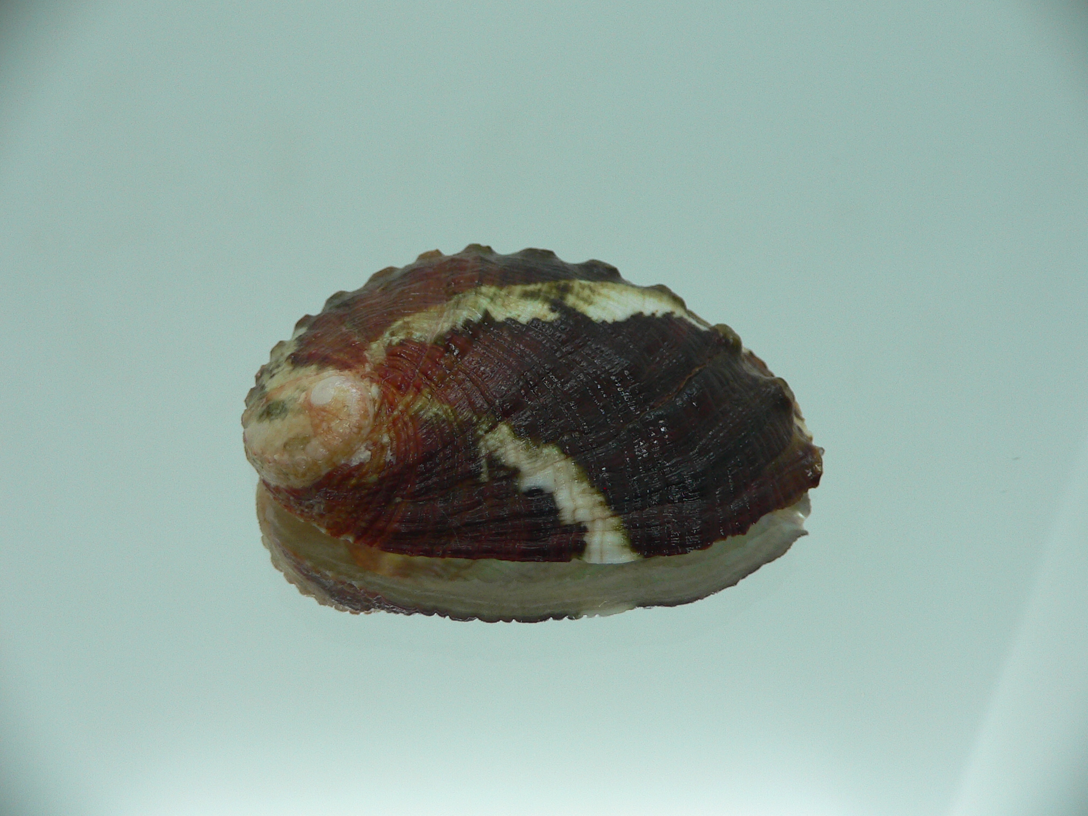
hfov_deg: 52.6
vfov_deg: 40.7
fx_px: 1100
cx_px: 544
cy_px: 408
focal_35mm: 35
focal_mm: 4.6
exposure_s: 1/60
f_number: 2.8
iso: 100
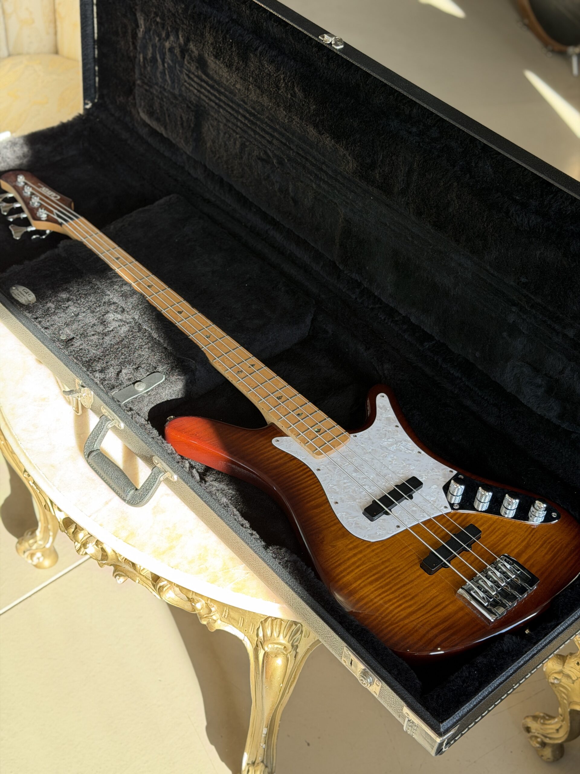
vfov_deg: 39.7
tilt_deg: -44.1
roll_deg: -7.8
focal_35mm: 48
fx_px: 1072
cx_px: 290
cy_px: 387
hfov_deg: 30.3
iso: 50
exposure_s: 1/128
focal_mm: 6.76
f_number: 1.78
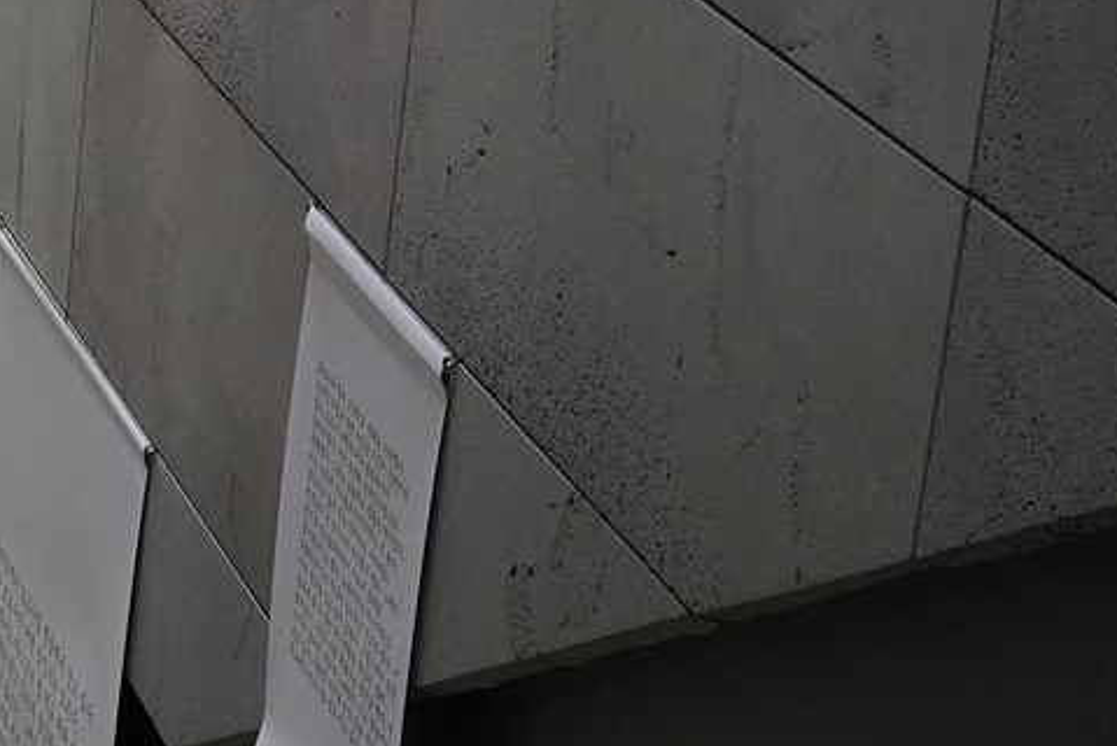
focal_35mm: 146
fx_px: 4533
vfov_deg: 9.4
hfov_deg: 12.7
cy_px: 275
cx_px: -919
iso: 4000
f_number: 10
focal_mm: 35
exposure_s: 1/100
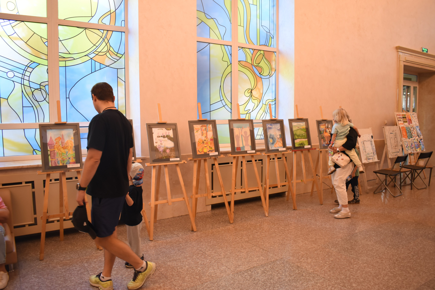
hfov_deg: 67.4
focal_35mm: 27
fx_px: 326
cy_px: 145
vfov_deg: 47.9
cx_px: 218
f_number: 4.5
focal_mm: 18
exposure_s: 1/80
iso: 800
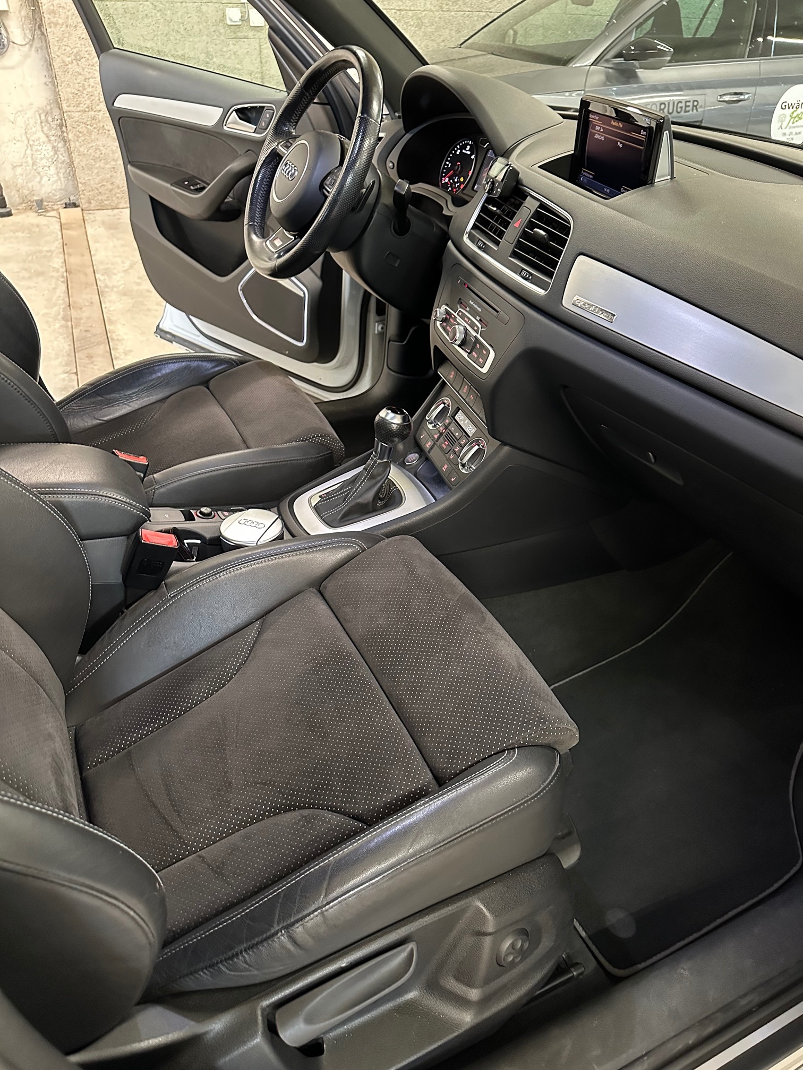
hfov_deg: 56.8
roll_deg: -3.1
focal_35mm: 24
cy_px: 535
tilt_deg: -35.3
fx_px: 742
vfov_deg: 71.6
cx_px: 402
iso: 1000
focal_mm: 6.86
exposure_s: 1/33
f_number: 1.78
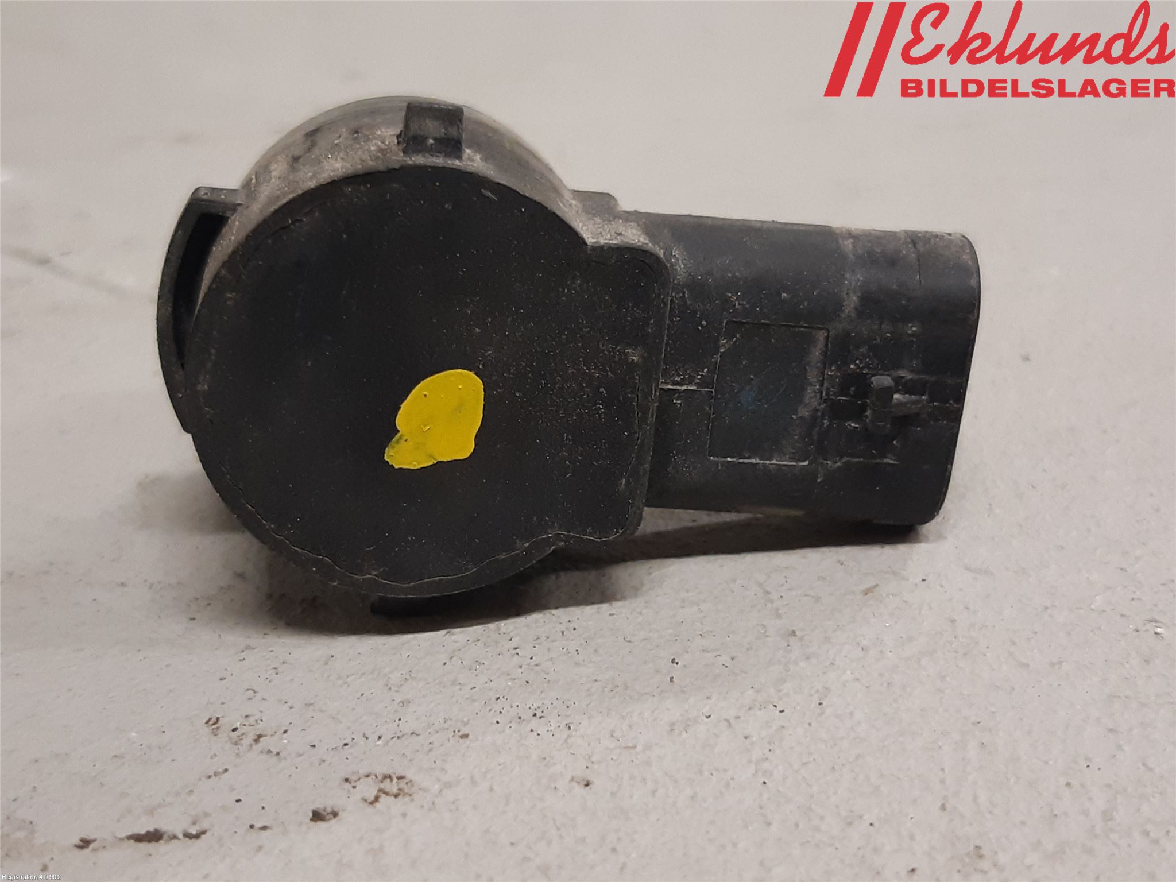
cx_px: 588
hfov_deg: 67.3
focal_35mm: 26
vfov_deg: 53.1
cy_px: 441
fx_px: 883
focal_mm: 3.93
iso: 160
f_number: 1.7
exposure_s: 1/50
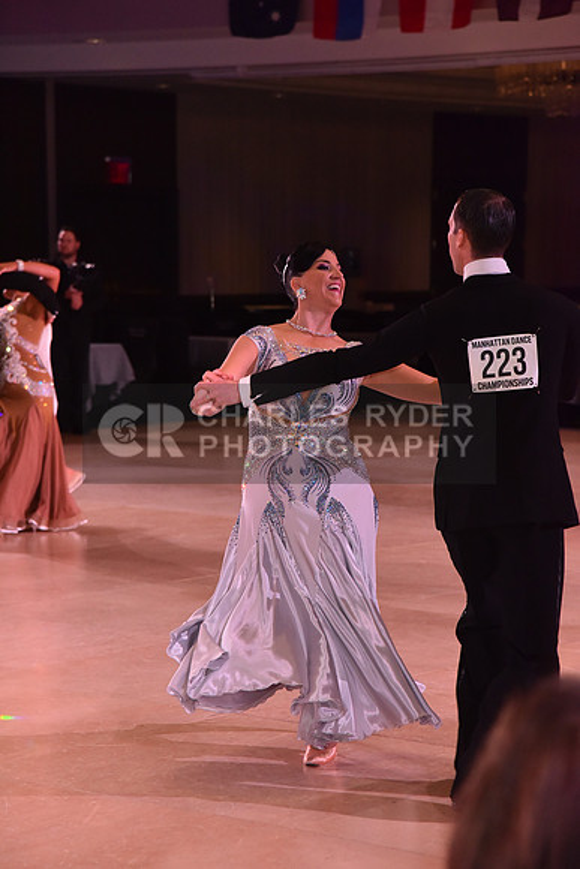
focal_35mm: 110
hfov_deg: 12.5
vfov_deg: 18.6
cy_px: 434
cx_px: 290
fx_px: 2657
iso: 2500
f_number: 6.3
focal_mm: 110
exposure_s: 1/320
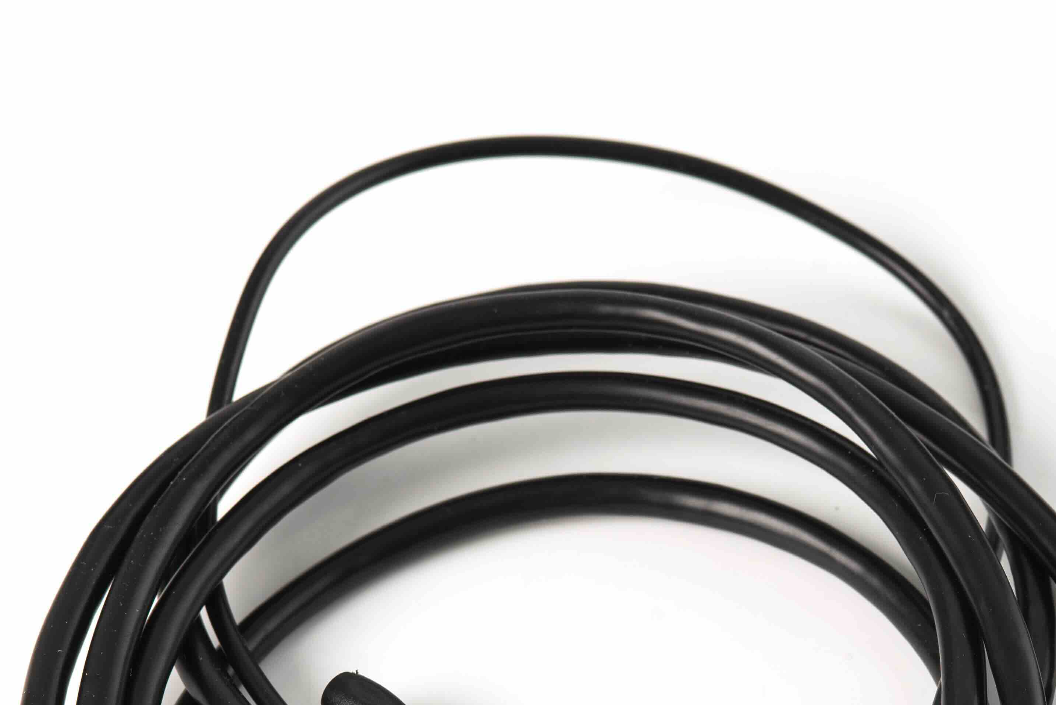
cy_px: 697
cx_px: 754
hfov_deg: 9.3
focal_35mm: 220
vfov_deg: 6.2
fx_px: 6456
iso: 160
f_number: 9
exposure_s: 1/160
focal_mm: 105
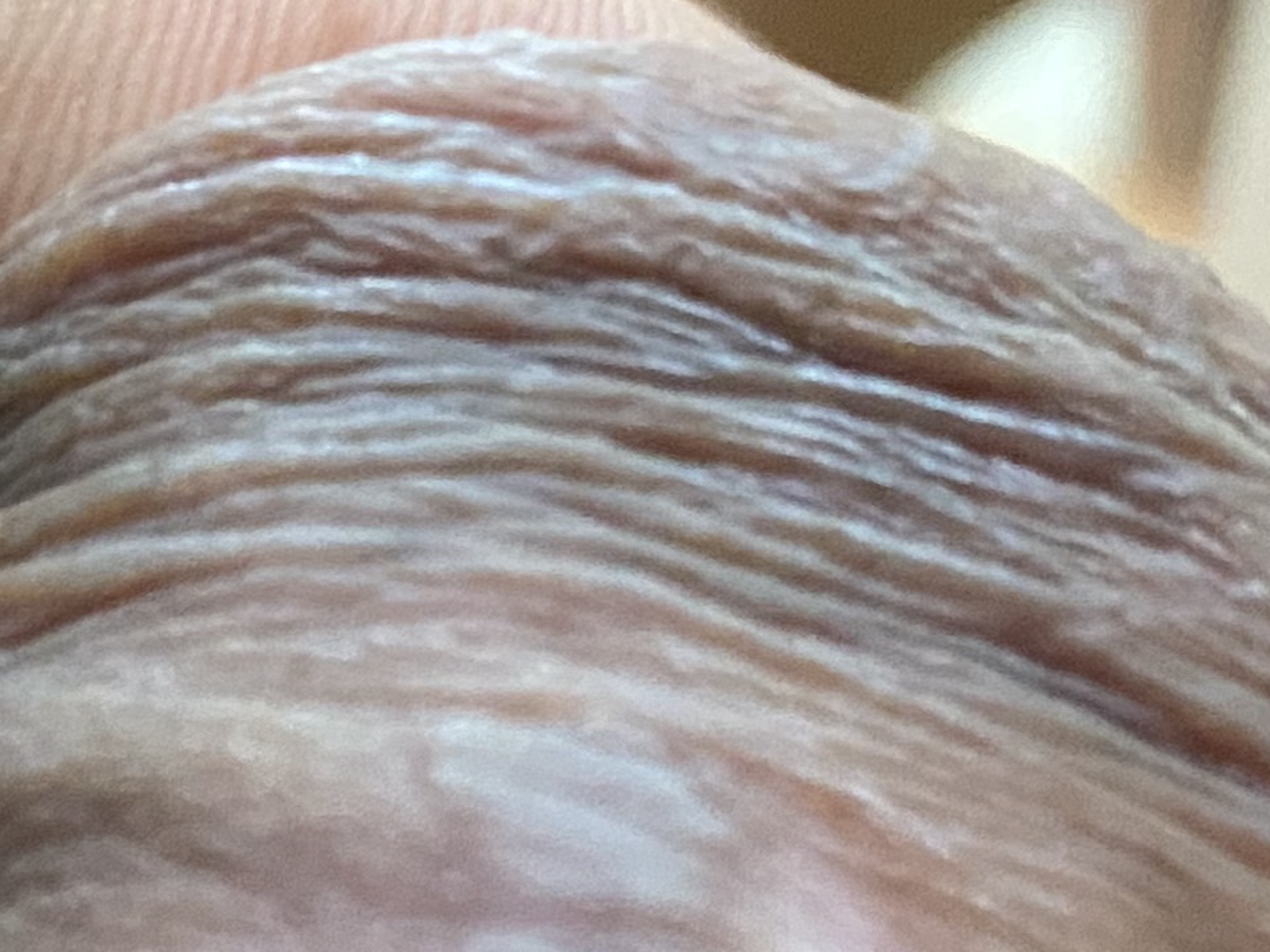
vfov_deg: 12.0
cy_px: 1881
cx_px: 168
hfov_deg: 17.7
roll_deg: +12.5
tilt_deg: -36.2
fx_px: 4036
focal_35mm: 110
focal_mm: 4.25
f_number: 1.8
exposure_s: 1/36
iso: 640
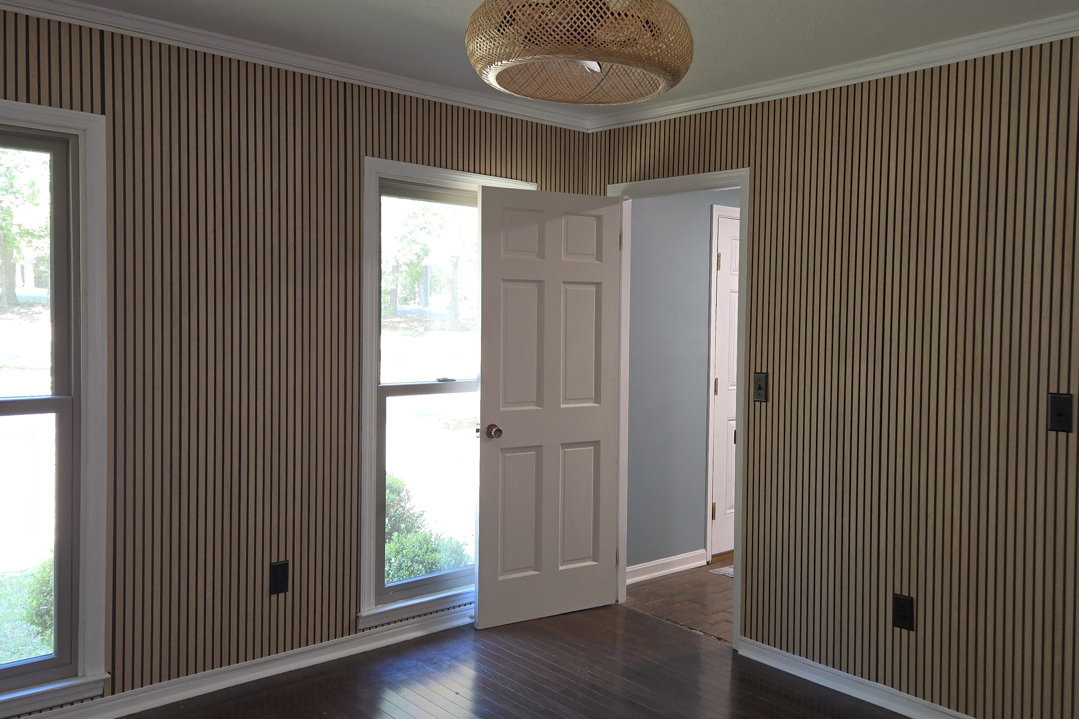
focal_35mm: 30
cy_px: 353
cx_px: 580
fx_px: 899
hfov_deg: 61.9
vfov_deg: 43.6
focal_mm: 5.4
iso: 100
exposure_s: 1/30
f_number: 1.8
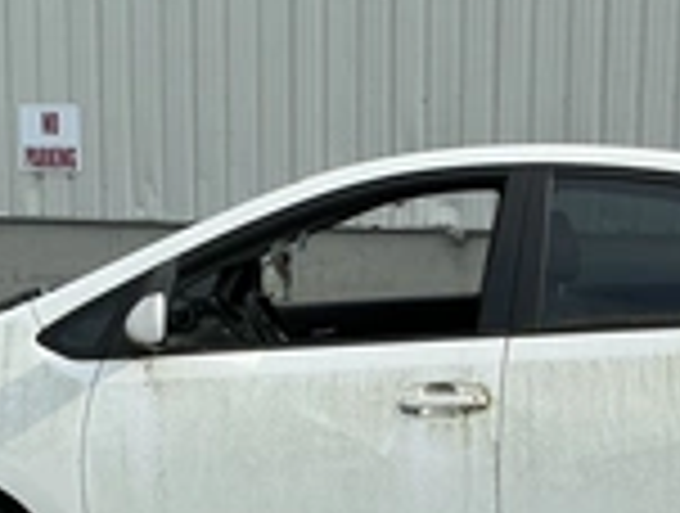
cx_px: 486
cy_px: 446
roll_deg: -1.4
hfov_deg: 26.0
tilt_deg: -5.6
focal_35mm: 74
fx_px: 1457
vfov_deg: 19.7
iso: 25
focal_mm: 3
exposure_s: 1/1786
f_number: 1.8
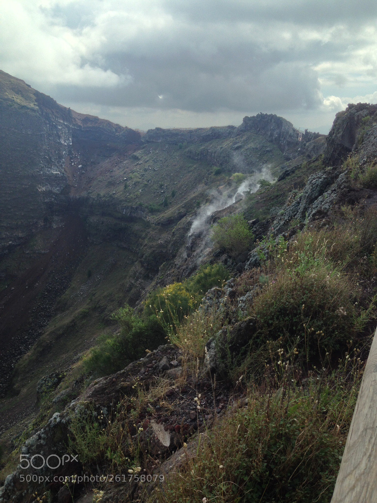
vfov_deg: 55.4
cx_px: 188
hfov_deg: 42.9
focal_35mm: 33
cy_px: 252
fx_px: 479
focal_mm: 4.12
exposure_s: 1/889
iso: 50
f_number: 2.4
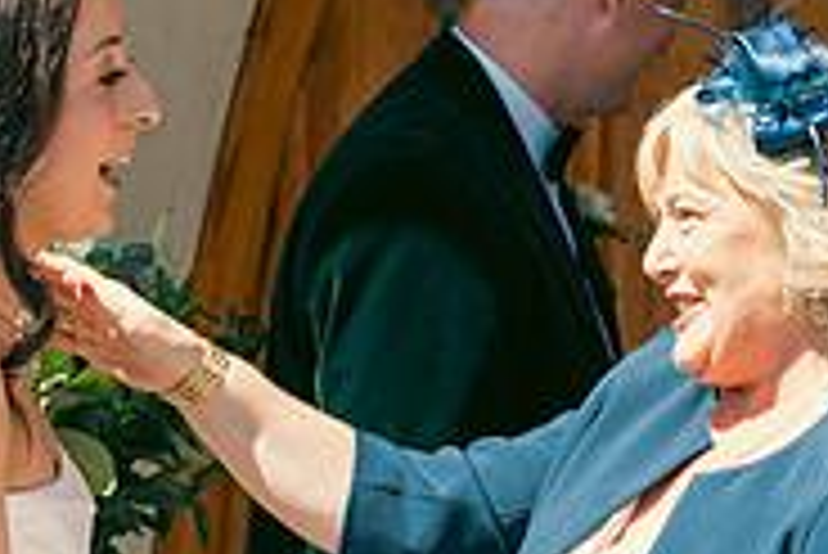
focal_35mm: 142
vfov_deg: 9.7
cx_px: 576
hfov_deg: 14.4
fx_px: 3268
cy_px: 214
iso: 100
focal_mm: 45
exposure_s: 1/500
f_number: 3.5
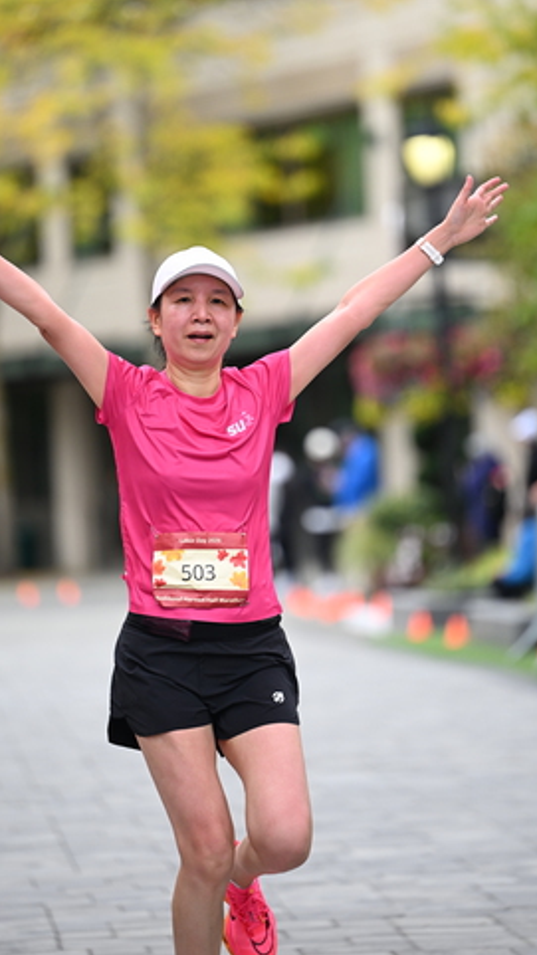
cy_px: 426
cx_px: 237
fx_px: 5444
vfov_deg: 10.0
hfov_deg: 5.6
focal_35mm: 215
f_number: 2.8
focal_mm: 180
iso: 640
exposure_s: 1/2000
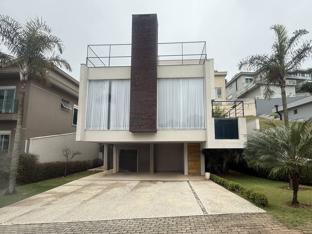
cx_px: 168
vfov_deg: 71.3
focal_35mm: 18
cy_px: 131
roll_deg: -0.2
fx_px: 162
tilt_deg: +7.5
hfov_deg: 87.6
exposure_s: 1/686
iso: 50
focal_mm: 2.22
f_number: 2.2
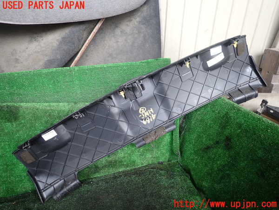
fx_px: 201
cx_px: 140
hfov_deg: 69.4
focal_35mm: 25
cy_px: 105
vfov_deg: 54.9
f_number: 2
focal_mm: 4.5
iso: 125
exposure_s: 1/60
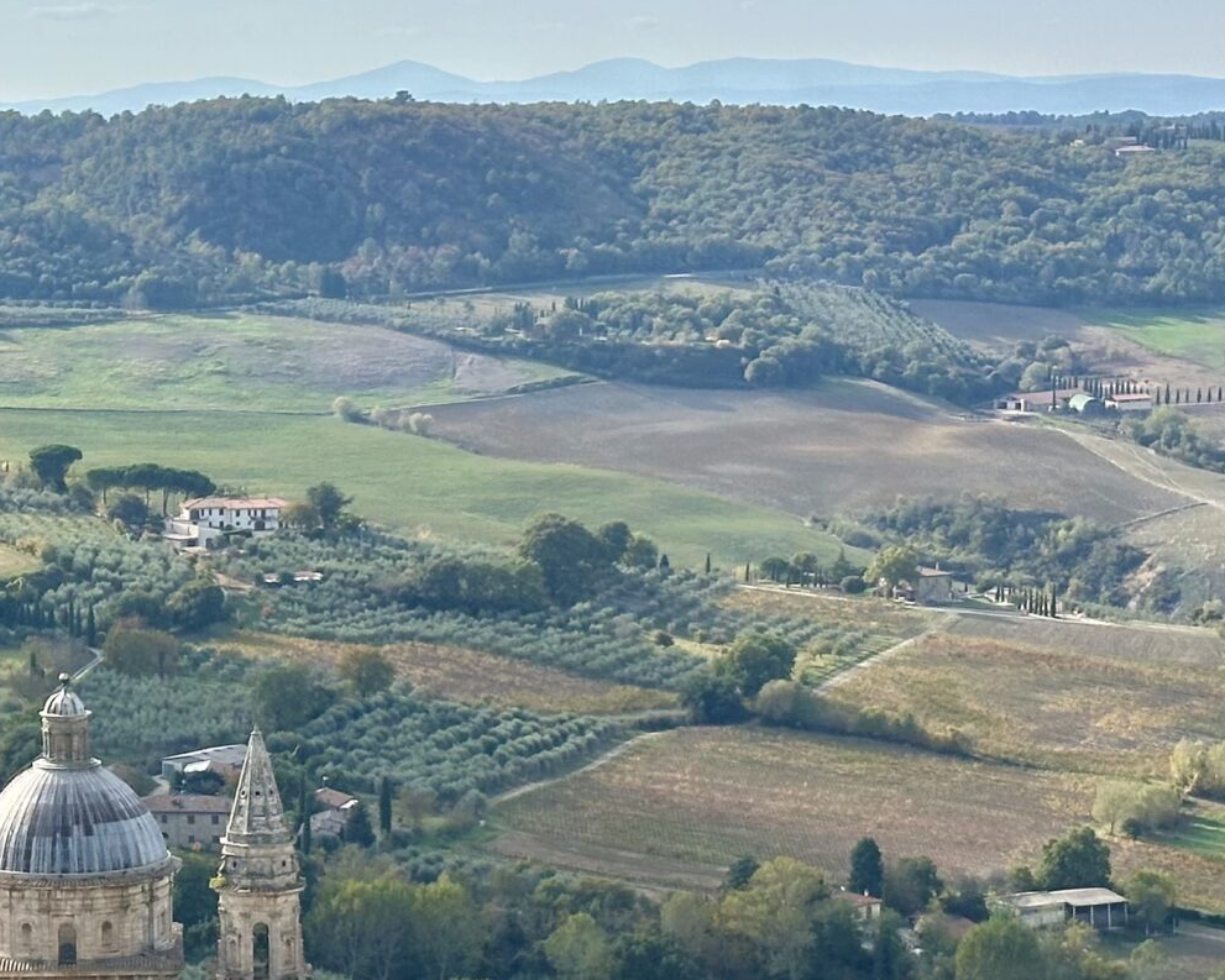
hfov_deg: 15.7
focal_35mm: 121
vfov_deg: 12.7
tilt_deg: -9.4
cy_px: 772
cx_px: 106
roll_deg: +1.5
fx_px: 4387
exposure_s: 1/2976
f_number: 1.78
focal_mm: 6.86
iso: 64
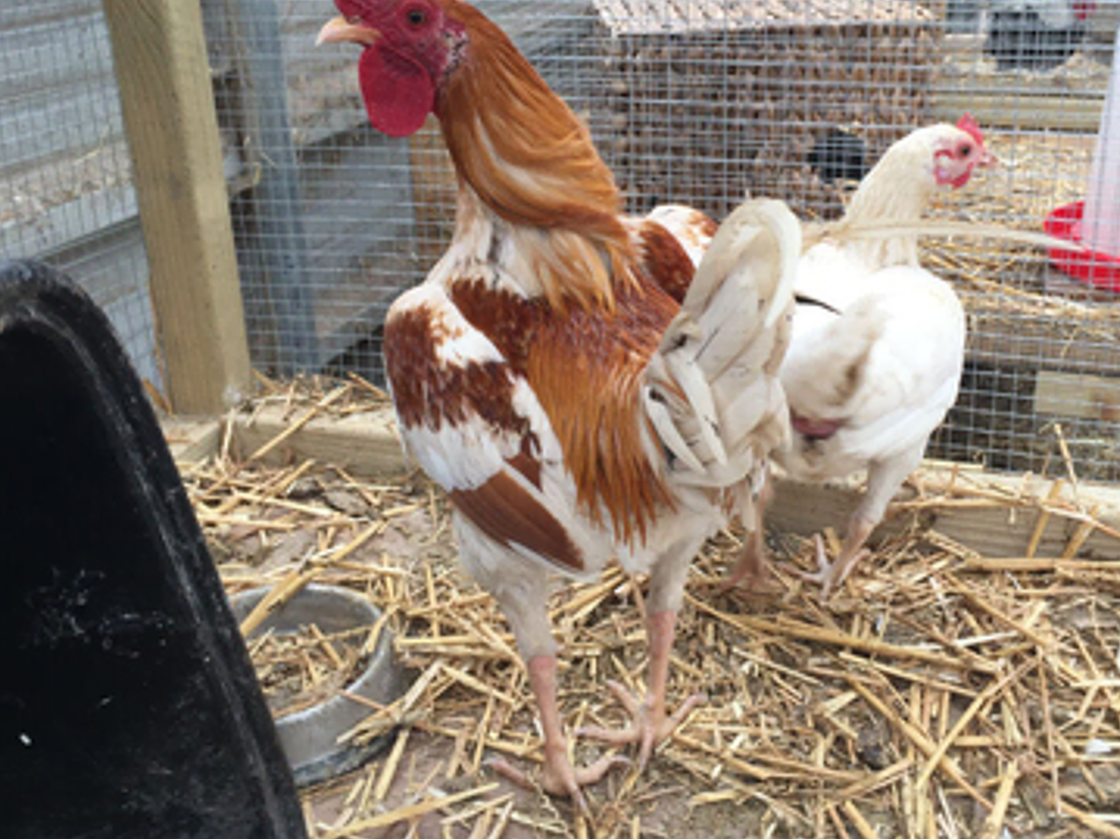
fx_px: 1229
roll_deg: -0.5
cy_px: 332
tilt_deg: -20.3
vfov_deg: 37.5
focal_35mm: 38
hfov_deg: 48.8
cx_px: 650
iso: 32
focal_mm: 4.15
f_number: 2.2
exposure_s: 1/50
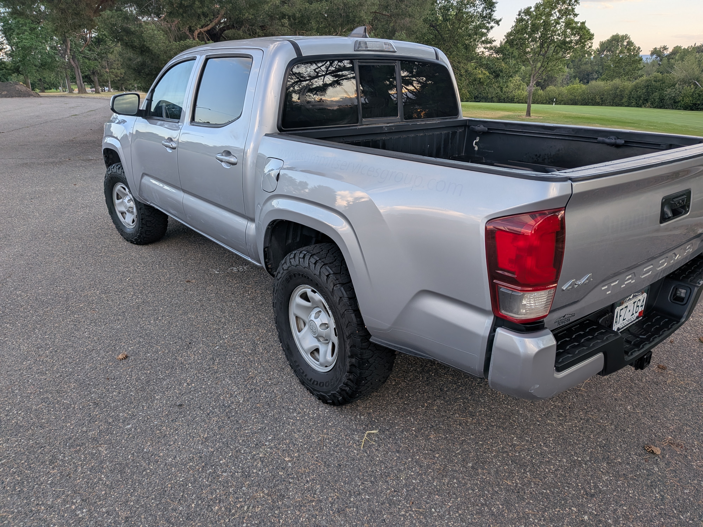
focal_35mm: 24
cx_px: 352
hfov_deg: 71.6
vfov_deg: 56.8
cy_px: 264
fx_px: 487
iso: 18
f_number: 1.7
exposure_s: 1/135
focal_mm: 4.53
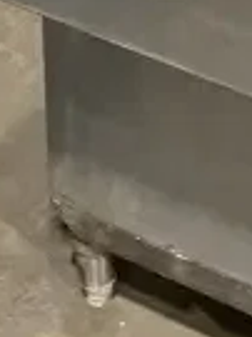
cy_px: -590
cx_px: 367
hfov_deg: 9.2
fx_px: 1526
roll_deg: -3.1
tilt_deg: -18.9
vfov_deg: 10.1
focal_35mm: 157
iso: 250
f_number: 1.6
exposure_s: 1/60
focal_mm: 4.2
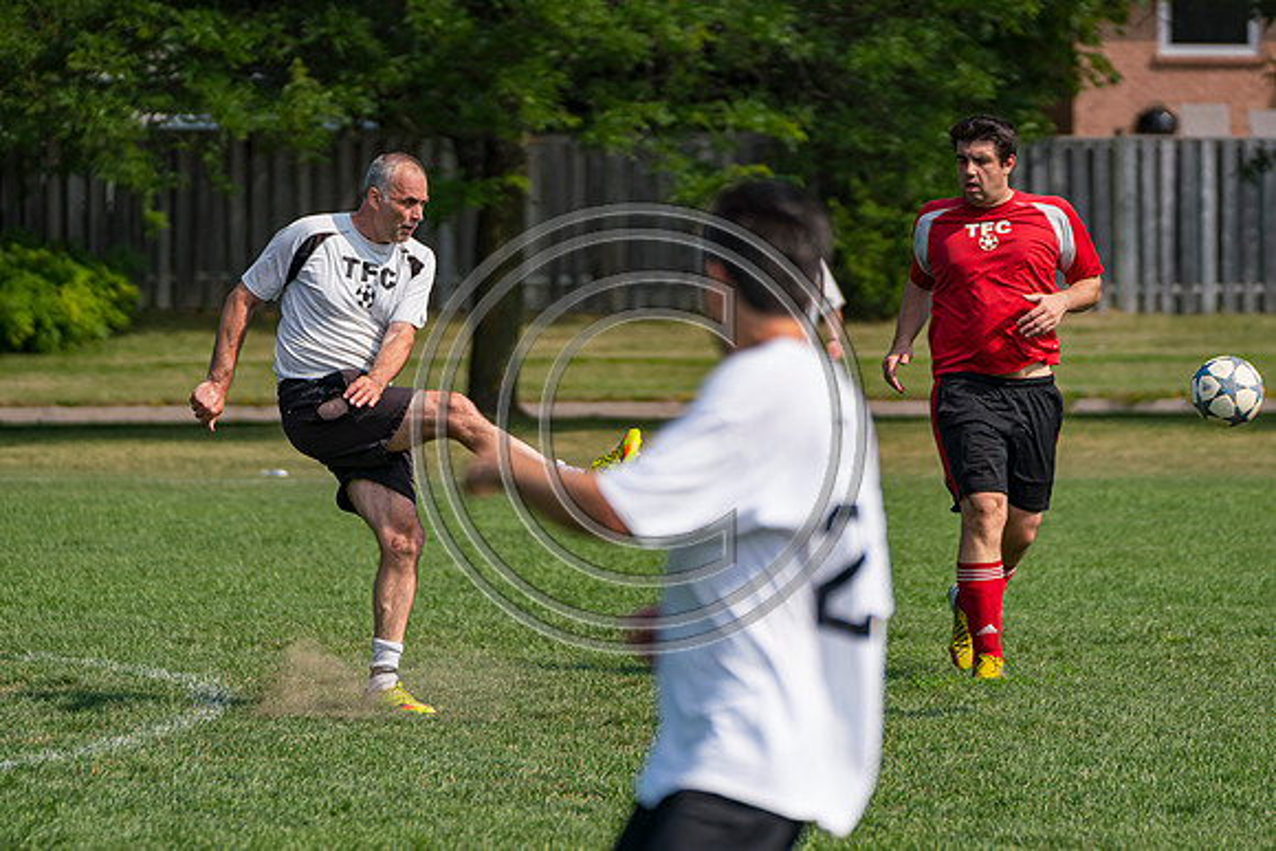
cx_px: 638
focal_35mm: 231
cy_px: 426
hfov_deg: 8.9
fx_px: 8189
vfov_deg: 6.0
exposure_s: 1/8000
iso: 400
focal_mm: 154
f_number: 2.8
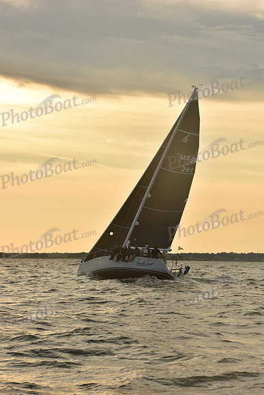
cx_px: 132
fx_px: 1209
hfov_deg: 12.5
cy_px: 198
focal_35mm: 110
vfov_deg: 18.6
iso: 250
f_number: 10
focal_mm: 110
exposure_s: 1/640
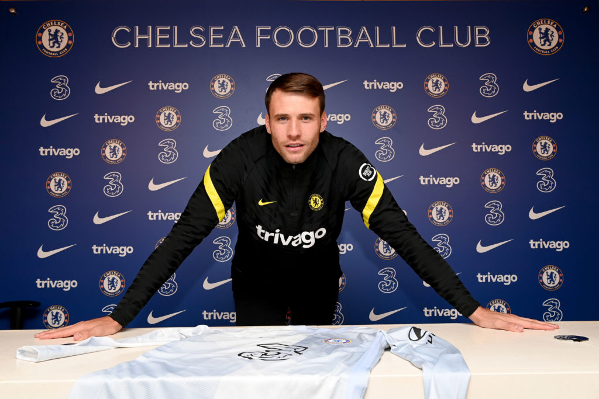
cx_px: 300
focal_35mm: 34
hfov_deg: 55.8
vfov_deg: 38.9
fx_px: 566
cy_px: 200
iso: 1000
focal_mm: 34
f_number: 11
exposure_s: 1/250
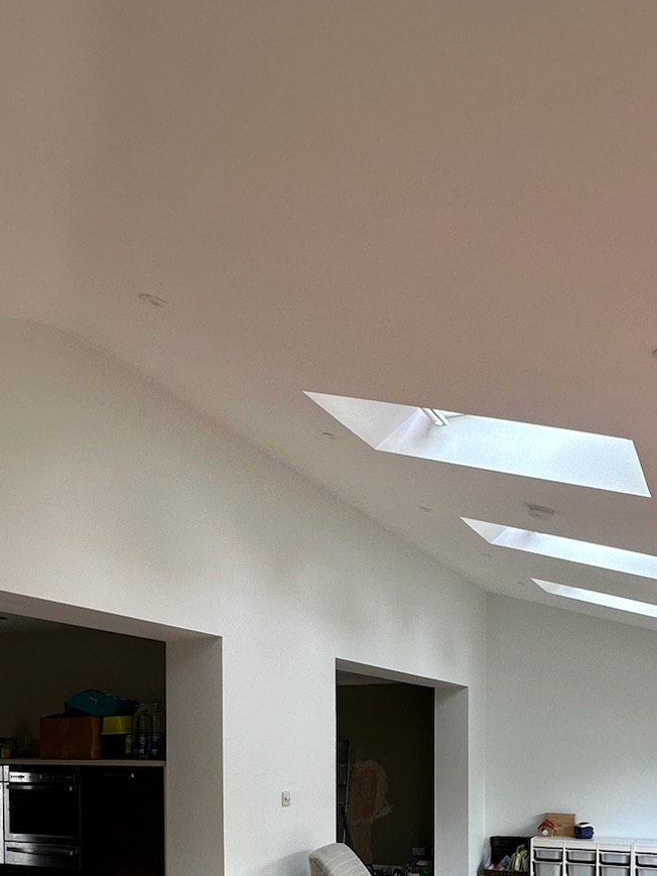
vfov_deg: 50.2
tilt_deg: -1.9
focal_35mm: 33
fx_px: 835
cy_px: 761
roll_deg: -0.5
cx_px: 370
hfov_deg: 42.9
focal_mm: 2.22
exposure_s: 1/99
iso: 80
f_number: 2.2
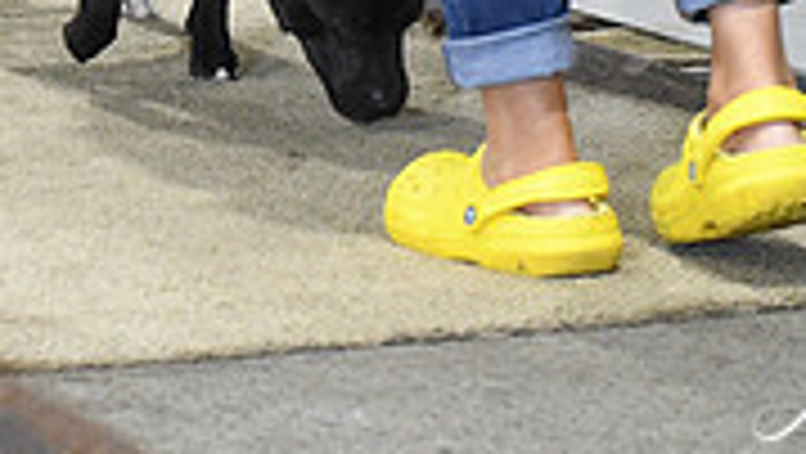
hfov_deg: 8.5
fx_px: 5433
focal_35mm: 254
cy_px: -263
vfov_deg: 4.8
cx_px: 77
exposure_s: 1/320
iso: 4000
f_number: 4.5
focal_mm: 50
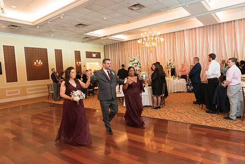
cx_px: 122
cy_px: 82
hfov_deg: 73.7
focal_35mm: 24
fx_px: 163
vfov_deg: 53.2
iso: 3600
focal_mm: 24
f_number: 2.8
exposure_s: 1/125
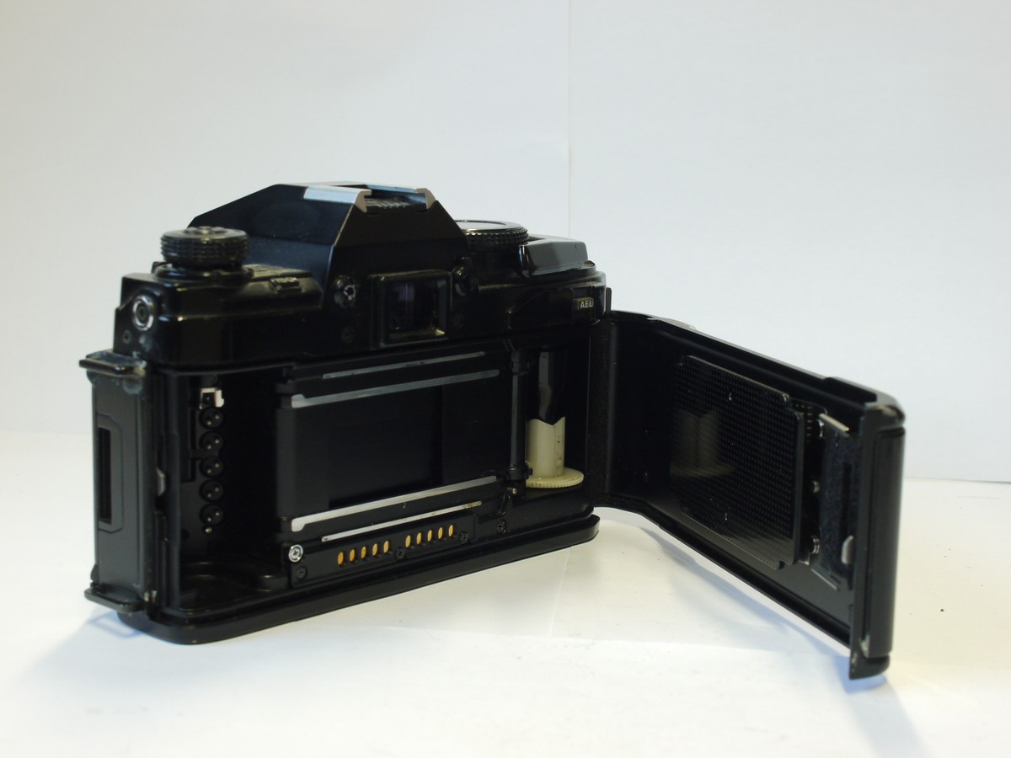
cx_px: 506
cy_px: 379
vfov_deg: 24.4
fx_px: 1752
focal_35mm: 60
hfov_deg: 32.2
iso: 400
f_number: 8
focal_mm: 30
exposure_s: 1/15
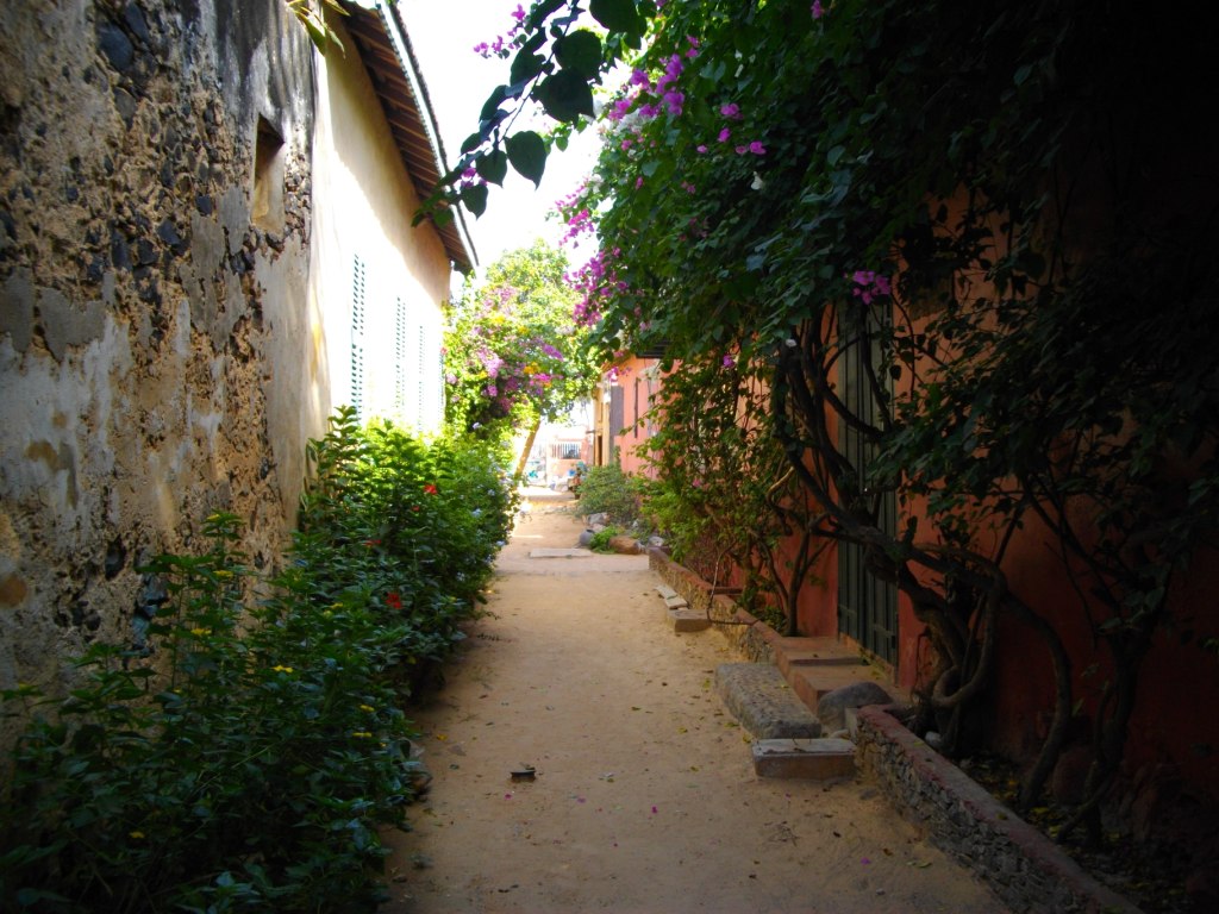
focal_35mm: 31
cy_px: 457
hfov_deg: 58.4
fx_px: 1092
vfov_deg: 45.4
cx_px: 610
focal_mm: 5.7
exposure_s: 1/200
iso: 100
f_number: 2.9
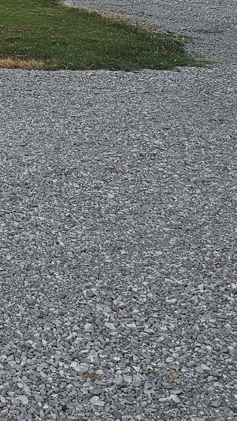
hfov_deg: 14.7
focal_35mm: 78
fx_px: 871
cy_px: -51
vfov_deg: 25.1
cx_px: -81
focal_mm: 5.4
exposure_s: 1/197
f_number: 1.8
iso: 25
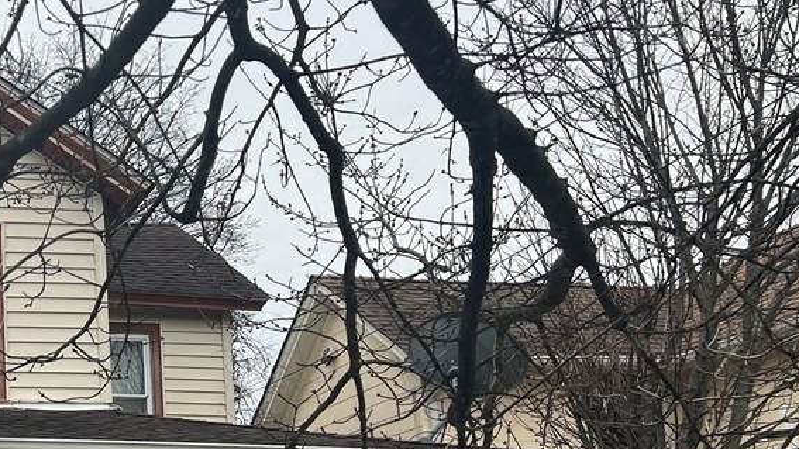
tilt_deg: +9.4
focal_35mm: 64
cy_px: 462
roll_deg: +0.8
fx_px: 1356
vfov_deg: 18.3
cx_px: -93
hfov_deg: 29.4
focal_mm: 5.7
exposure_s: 1/769
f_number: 1.5
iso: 50
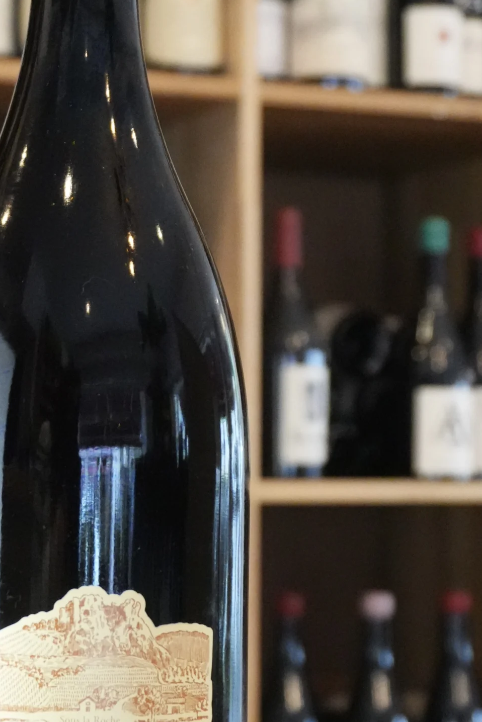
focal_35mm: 83
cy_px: 373
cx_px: 73
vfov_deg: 24.5
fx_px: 1664
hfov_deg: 16.3
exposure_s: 1/125
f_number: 5
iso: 6400
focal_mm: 31
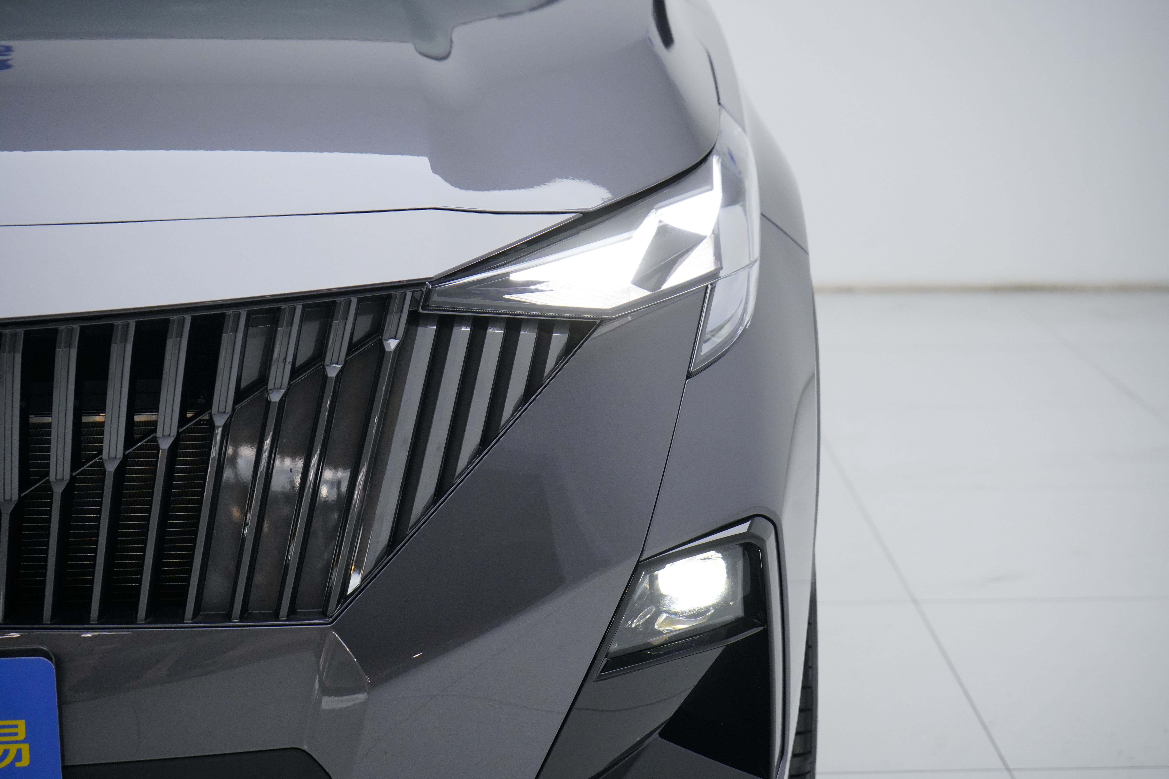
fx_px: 2273
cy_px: 390
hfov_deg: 28.8
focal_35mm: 70
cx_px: 584
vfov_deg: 19.5
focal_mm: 70
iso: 2500
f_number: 5.6
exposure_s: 1/320
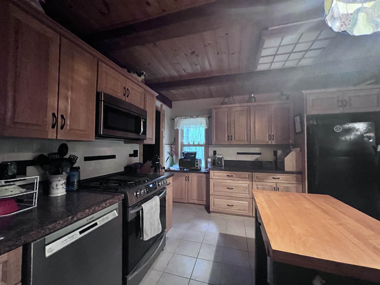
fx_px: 143
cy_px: 142
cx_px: 190
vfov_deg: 89.9
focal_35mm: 13
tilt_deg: +1.6
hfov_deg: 106.2
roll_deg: +0.0
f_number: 1.8
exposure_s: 1/30
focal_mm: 1.57
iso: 1600
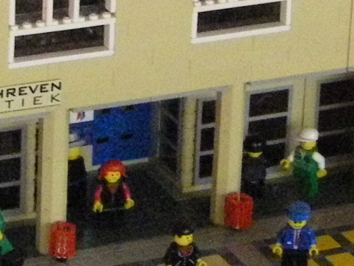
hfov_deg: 8.0
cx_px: 130
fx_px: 2537
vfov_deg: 6.0
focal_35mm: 248
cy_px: -28
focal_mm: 7.6
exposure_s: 1/20
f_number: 3.6
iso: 800
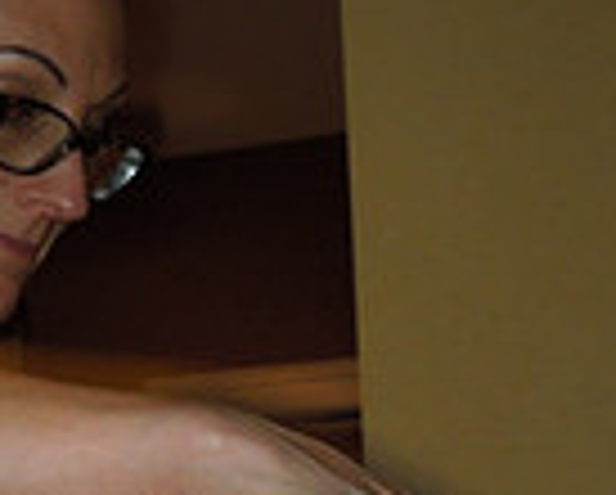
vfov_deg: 12.1
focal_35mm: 128
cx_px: -180
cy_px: 353
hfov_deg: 14.4
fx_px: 2337
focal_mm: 5.6
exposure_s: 1/30
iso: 200
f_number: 3.6
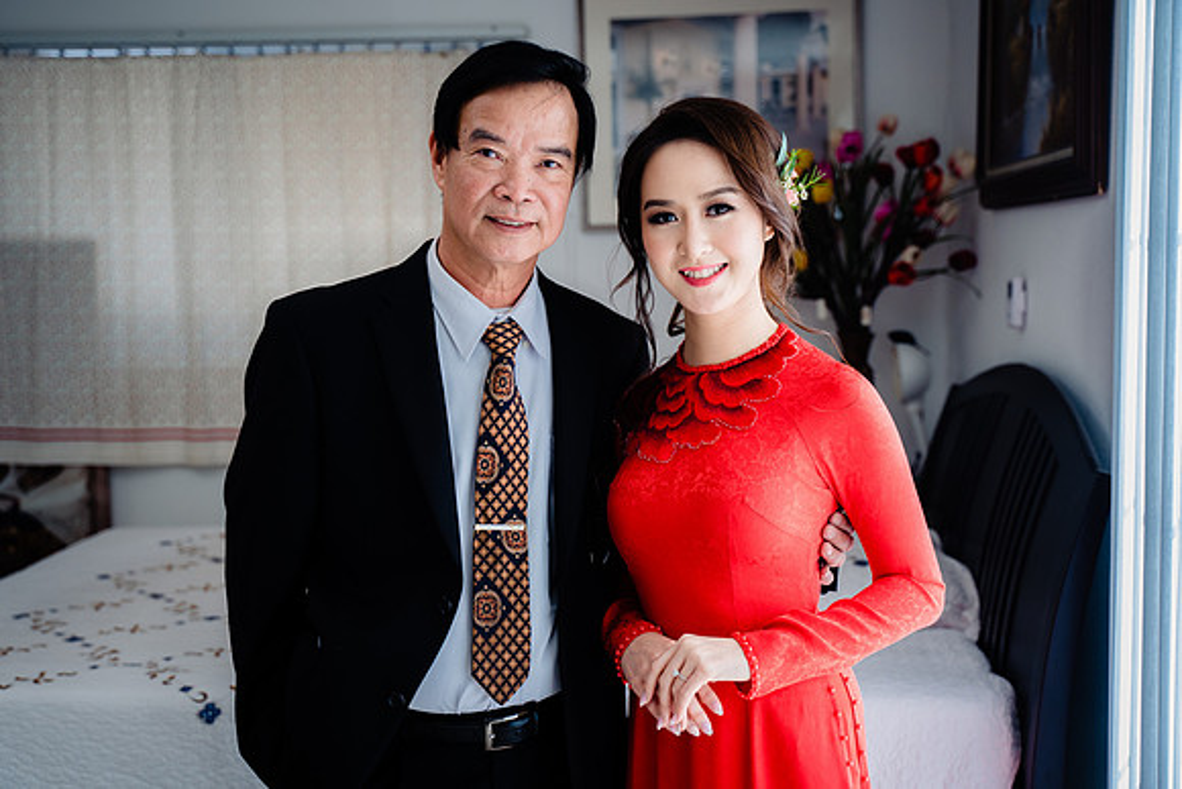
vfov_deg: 28.7
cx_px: 591
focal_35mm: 47
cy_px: 394
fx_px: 1543
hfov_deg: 41.9
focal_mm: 47
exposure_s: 1/200
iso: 250
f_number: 3.2
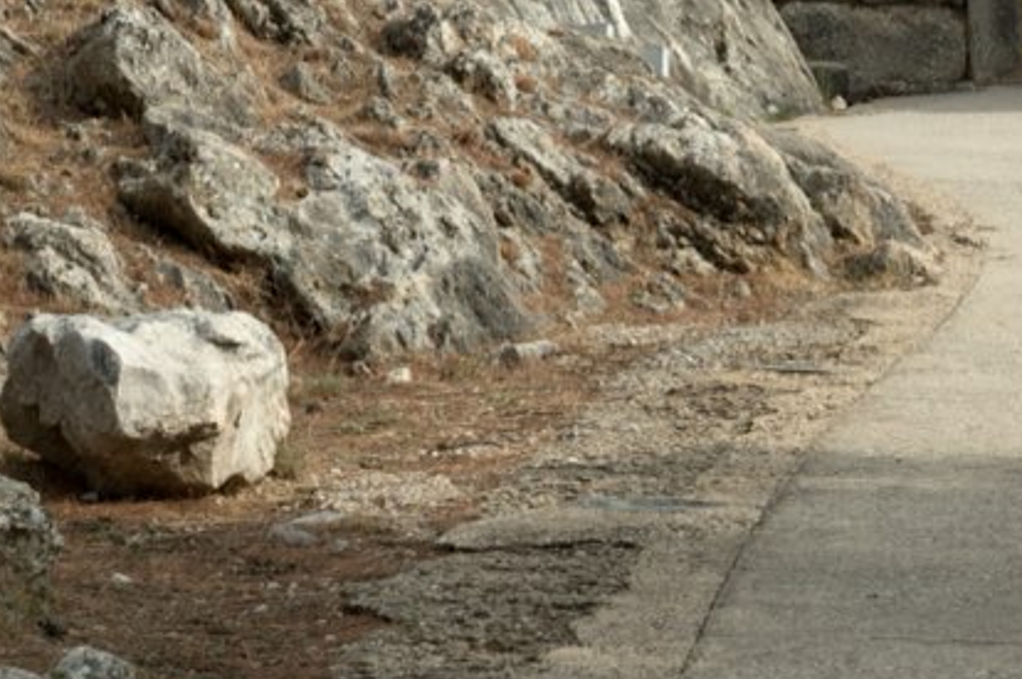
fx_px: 4197
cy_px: -281
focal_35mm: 148
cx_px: 755
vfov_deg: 9.1
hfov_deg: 13.8
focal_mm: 51
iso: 200
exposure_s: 1/350
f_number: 9.5
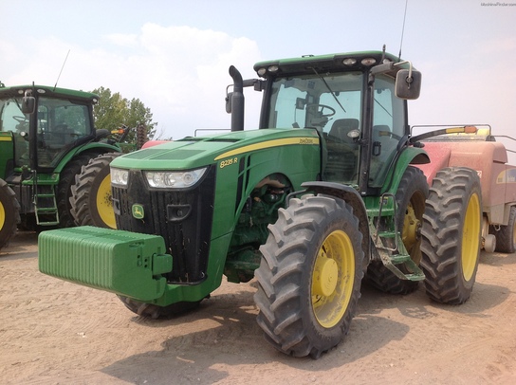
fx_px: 521
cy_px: 192
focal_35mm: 35
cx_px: 258
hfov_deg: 52.7
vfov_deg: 40.6
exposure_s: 1/1779
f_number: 2.4
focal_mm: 4.28
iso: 80
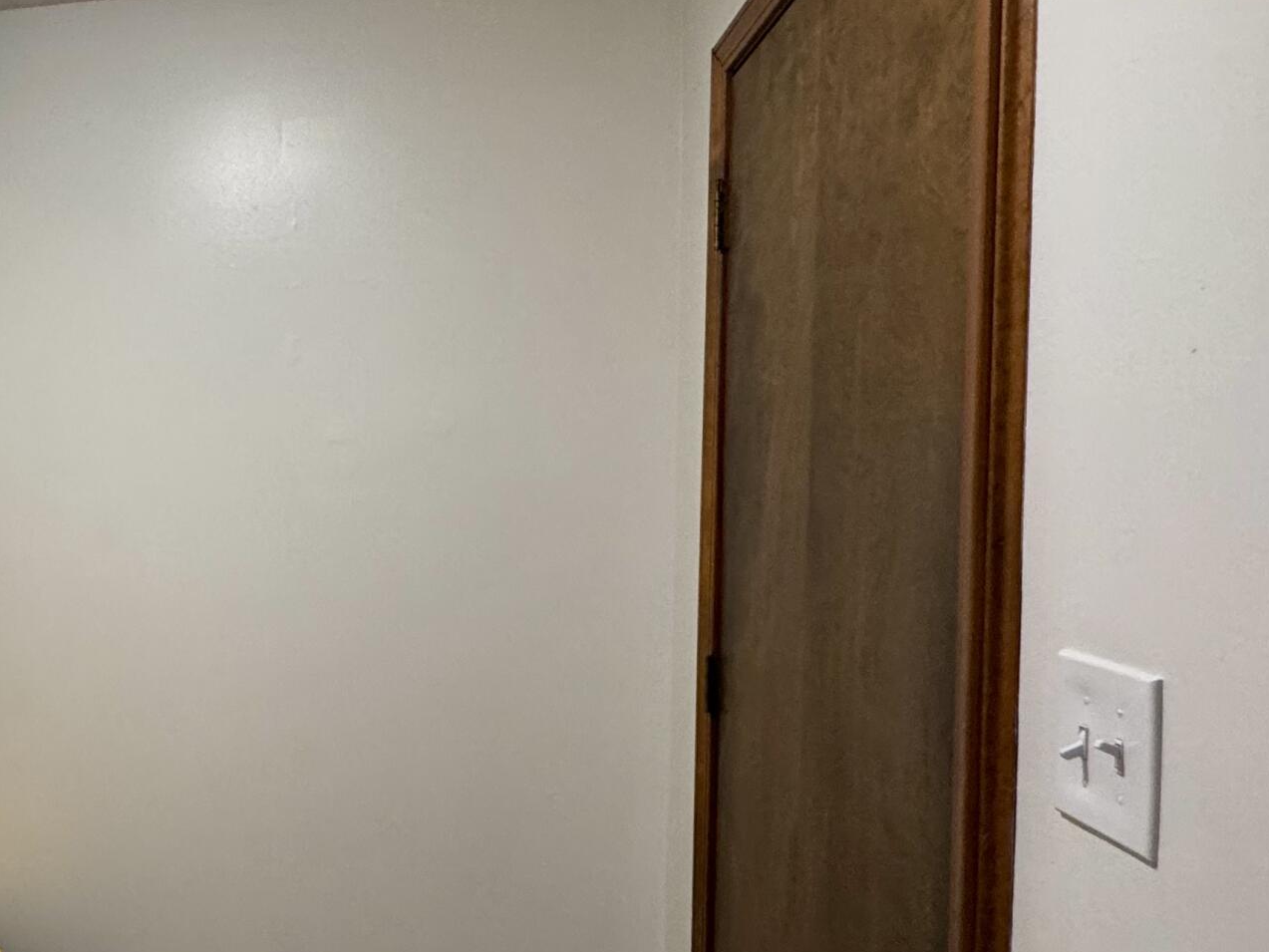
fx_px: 1210
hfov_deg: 48.1
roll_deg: +0.3
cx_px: 74
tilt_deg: -2.8
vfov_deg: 42.9
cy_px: 509
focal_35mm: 33
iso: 250
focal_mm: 2.22
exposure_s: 1/60
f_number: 2.2
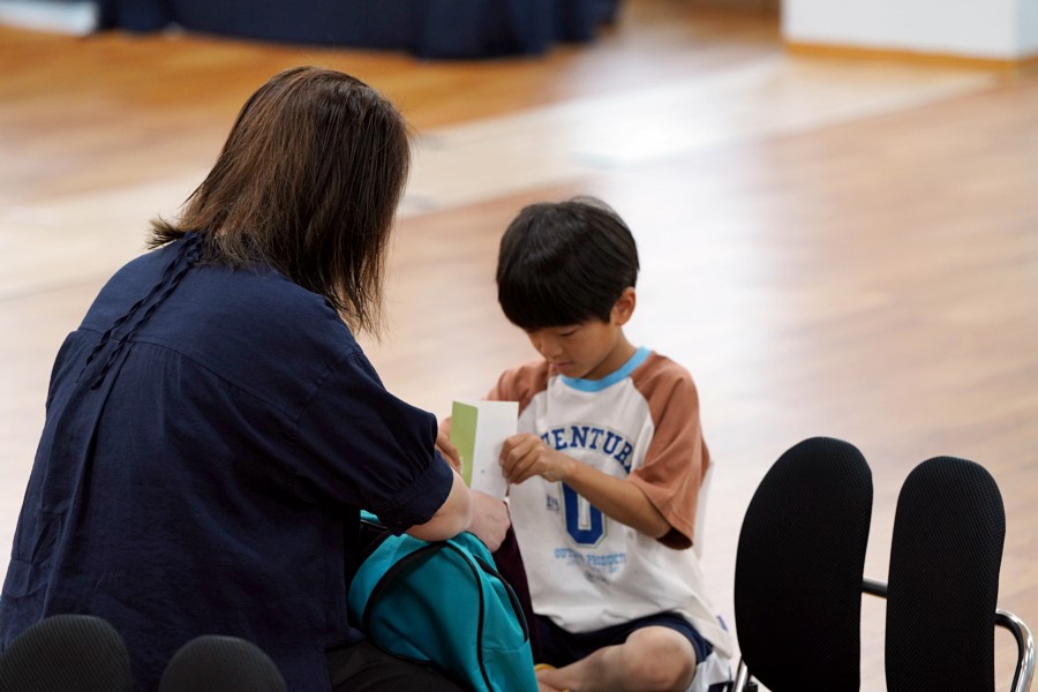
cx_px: 519
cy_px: 346
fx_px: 3863
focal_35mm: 134
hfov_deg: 15.3
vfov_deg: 10.2
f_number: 3.5
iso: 1600
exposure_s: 1/160
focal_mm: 134
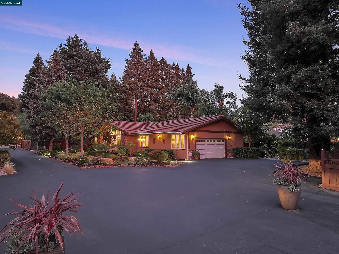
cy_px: 127
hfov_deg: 71.6
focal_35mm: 24
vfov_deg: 56.8
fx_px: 235
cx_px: 170
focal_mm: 12.29
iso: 460
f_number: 2.8
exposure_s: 1/13
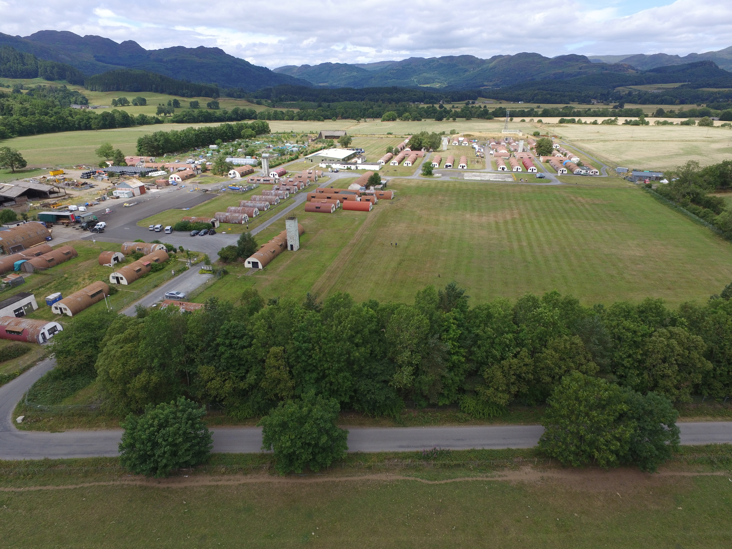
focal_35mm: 20
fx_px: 423
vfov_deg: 66.0
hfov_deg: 81.7
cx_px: 366
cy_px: 274
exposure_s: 1/720
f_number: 2.8
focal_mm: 3.61
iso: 100
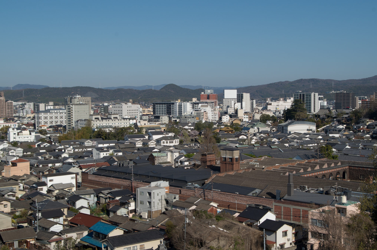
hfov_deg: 38.3
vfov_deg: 25.9
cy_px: 125
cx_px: 188
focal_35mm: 52
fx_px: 543
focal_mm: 35
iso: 100
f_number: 8
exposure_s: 1/400
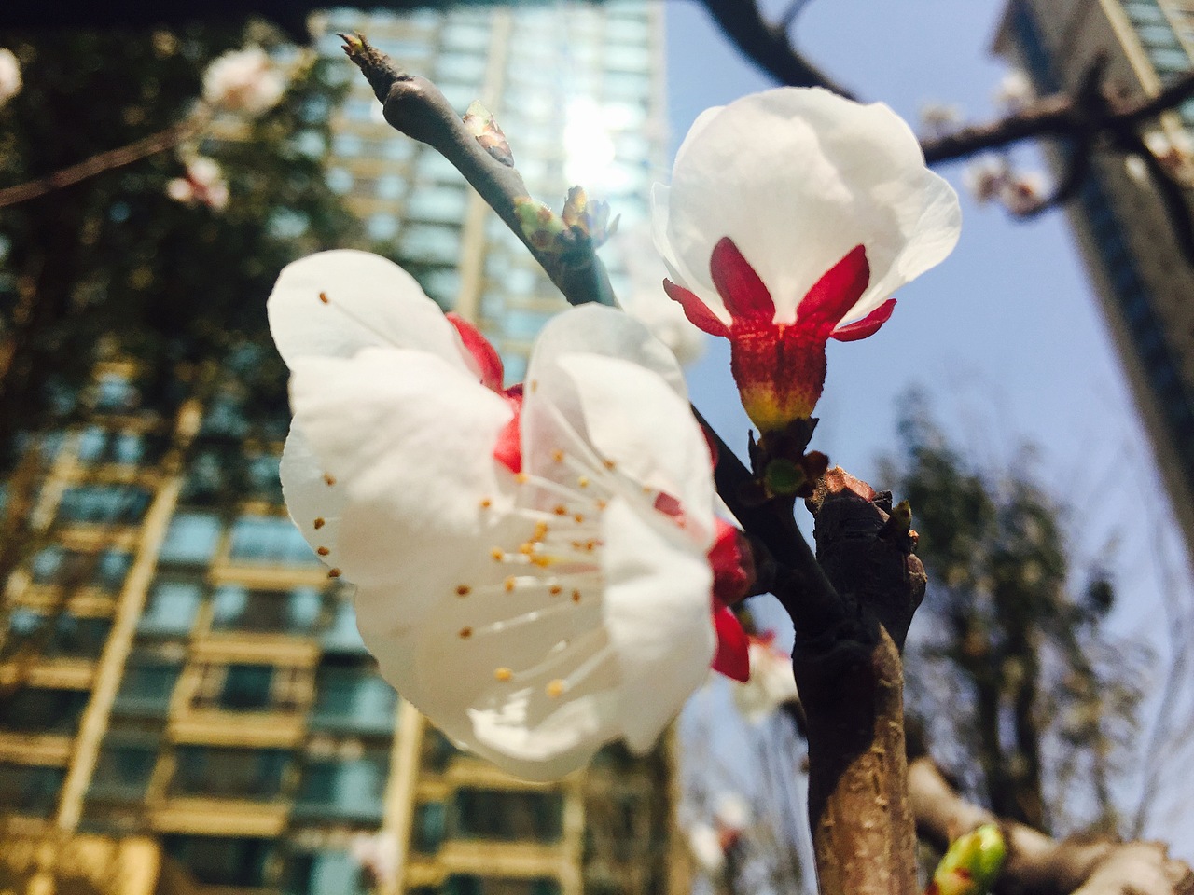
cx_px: 597
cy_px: 448
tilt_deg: +37.4
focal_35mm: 29
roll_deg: -2.5
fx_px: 1000
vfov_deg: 48.2
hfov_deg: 61.7
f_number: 2.2
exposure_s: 1/3300
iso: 32
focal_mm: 4.15
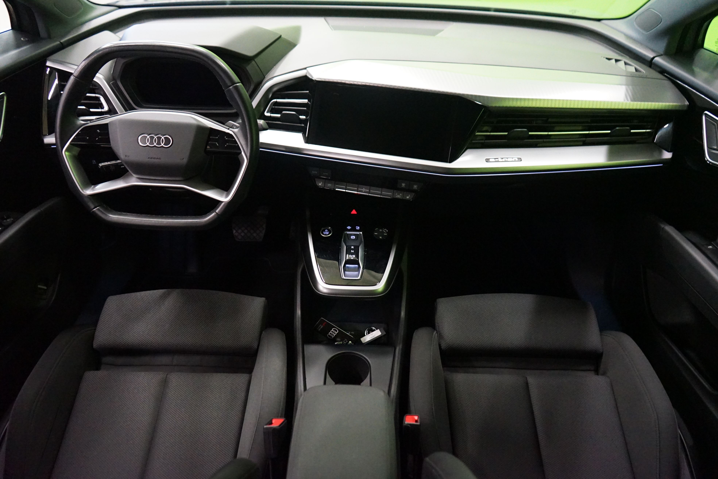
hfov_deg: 65.5
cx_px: 359
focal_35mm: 28
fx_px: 558
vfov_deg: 46.4
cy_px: 240
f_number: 3.5
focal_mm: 28
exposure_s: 1/30
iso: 6400
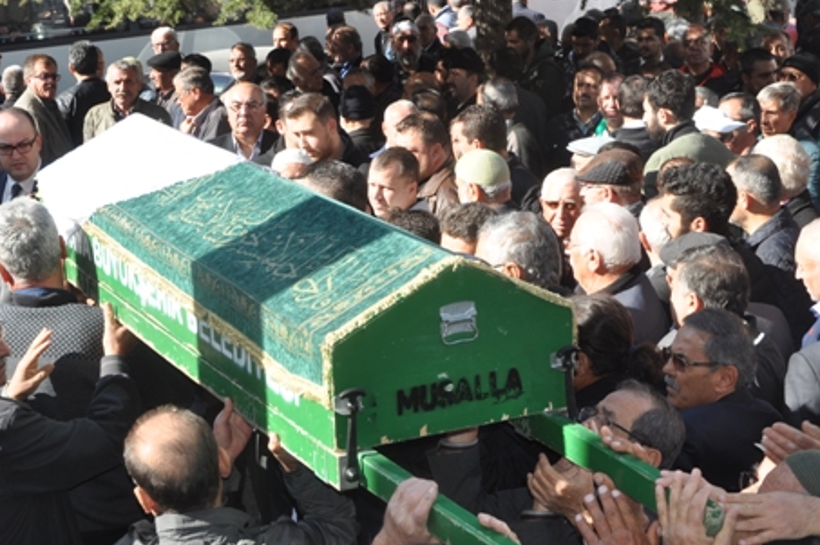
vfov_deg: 20.6
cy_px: 301
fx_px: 1495
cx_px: 415
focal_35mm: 66
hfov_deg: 30.7
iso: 200
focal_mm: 31
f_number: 7.1
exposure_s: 1/200
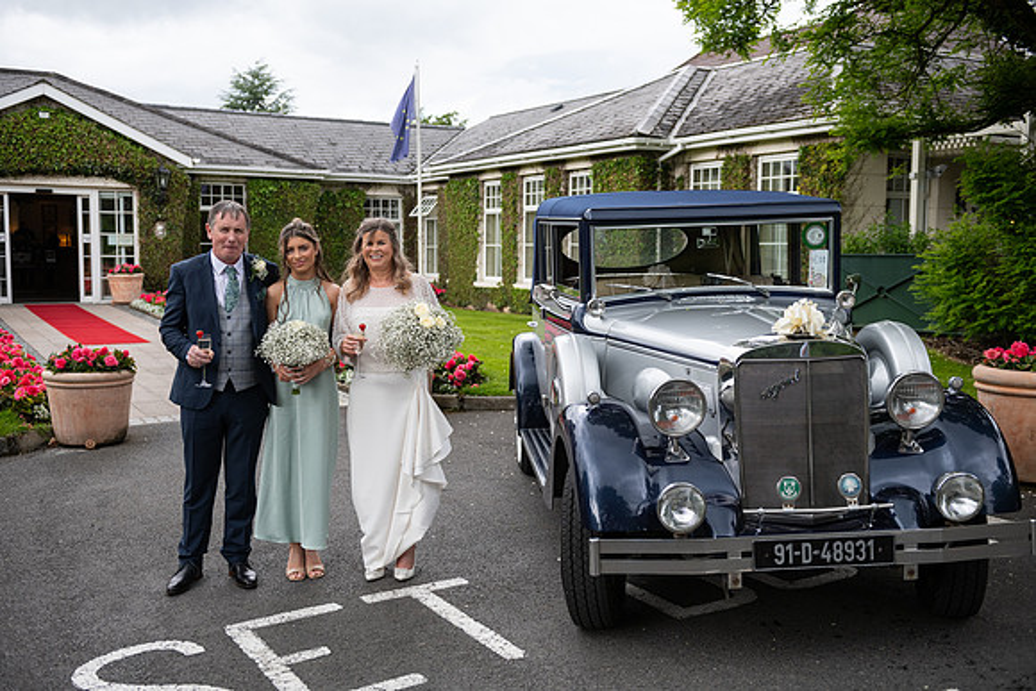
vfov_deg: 35.1
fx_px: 1094
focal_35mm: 38
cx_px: 518
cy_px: 346
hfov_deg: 50.7
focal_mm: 38
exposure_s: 1/800
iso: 320
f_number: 3.5
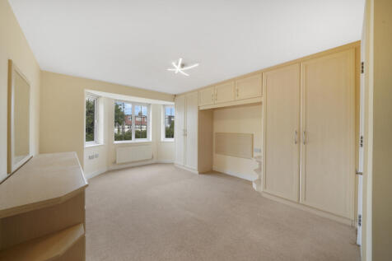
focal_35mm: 13
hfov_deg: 108.3
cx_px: 196
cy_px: 130
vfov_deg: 85.4
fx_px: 141
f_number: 11
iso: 200
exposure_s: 1/60
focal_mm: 13
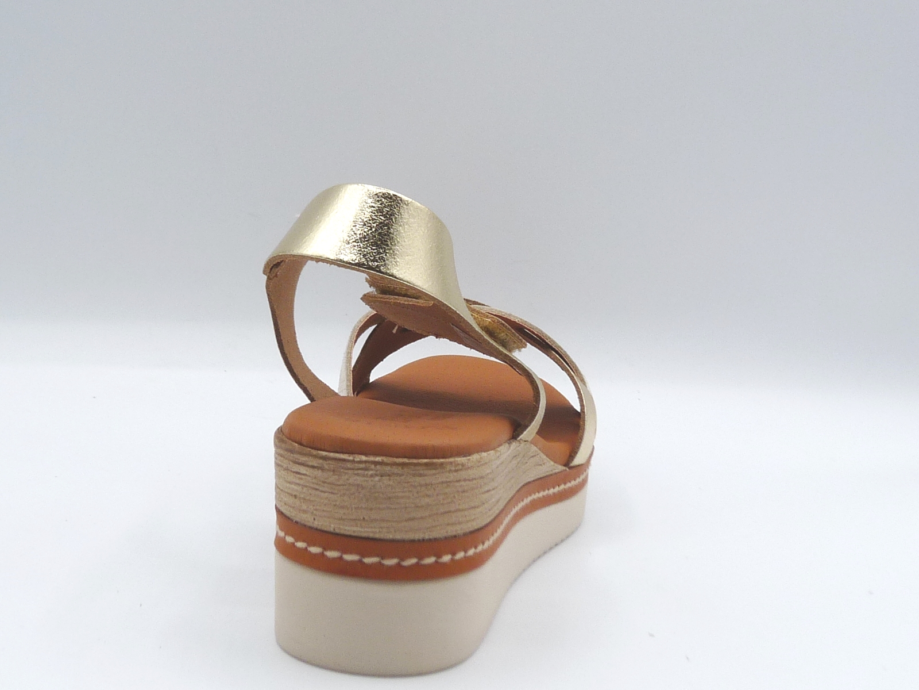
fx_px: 1407
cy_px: 345
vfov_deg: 27.5
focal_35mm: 53
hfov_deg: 36.2
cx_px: 460
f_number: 5
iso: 100
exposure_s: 1/200
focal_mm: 5.4
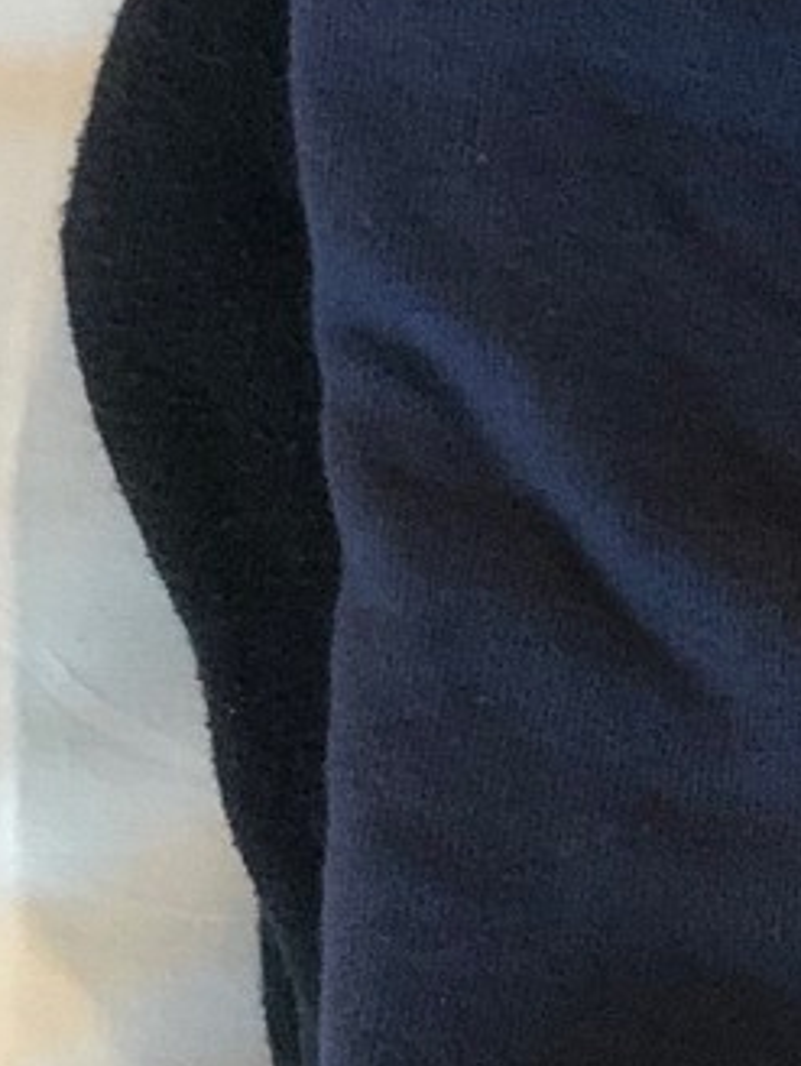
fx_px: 7801
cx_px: 1696
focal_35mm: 253
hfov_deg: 5.7
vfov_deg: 7.8
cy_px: 638
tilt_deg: -69.1
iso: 160
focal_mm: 6
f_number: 2.4
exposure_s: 1/13
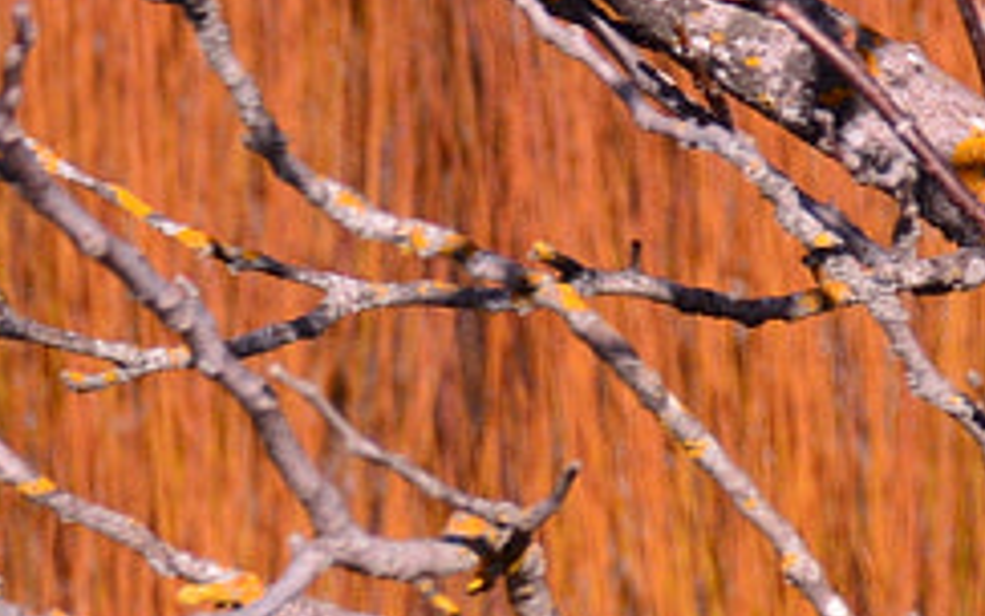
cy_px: 272
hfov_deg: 3.3
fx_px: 16755
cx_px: 2112
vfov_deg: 2.1
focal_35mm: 624
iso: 100
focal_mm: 62
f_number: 6.3
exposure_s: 1/640
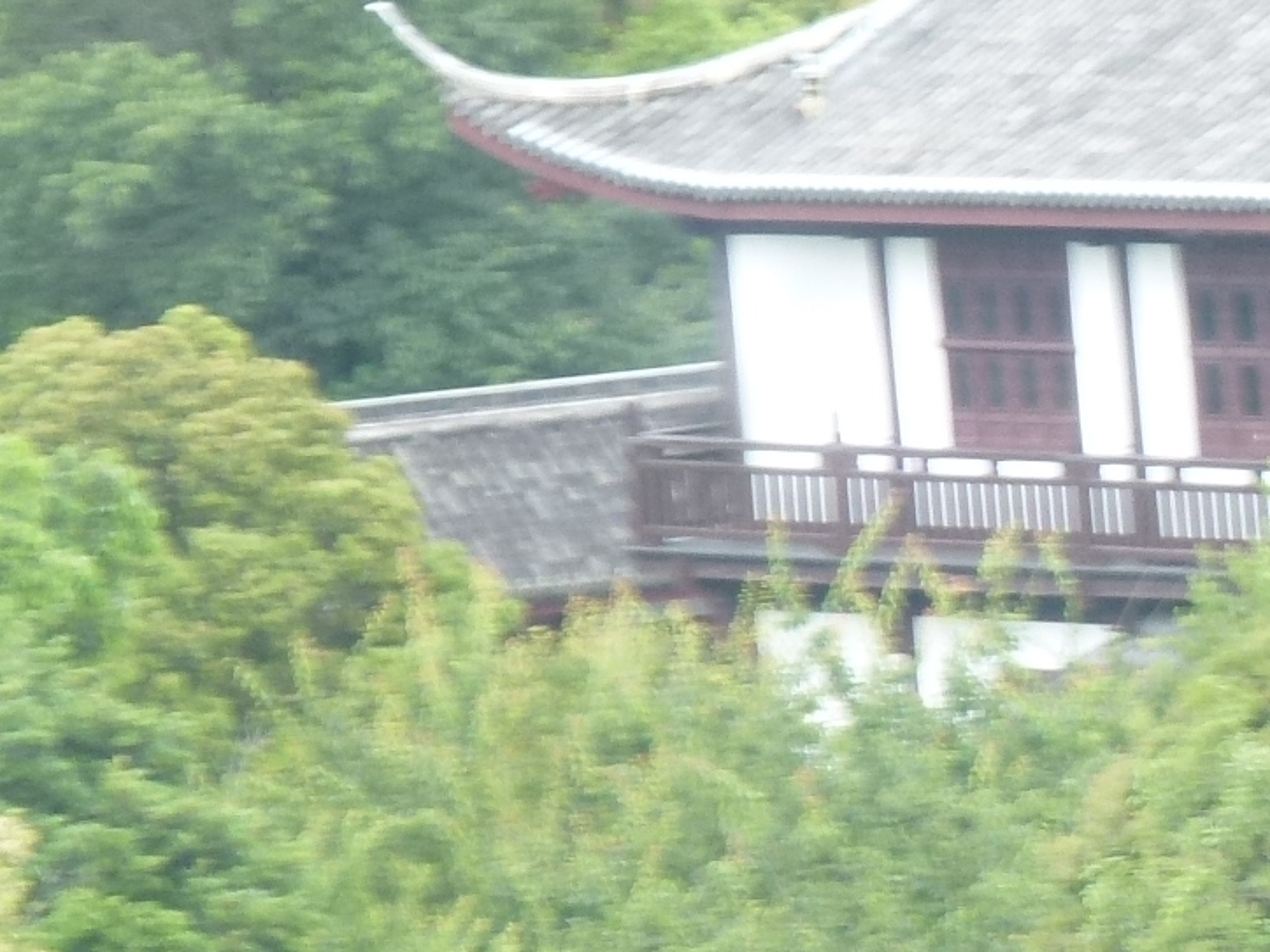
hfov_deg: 3.8
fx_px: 18894
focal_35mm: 515
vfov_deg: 2.9
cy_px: 416
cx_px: 1684
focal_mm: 32.6
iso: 200
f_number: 5.4
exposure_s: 1/80
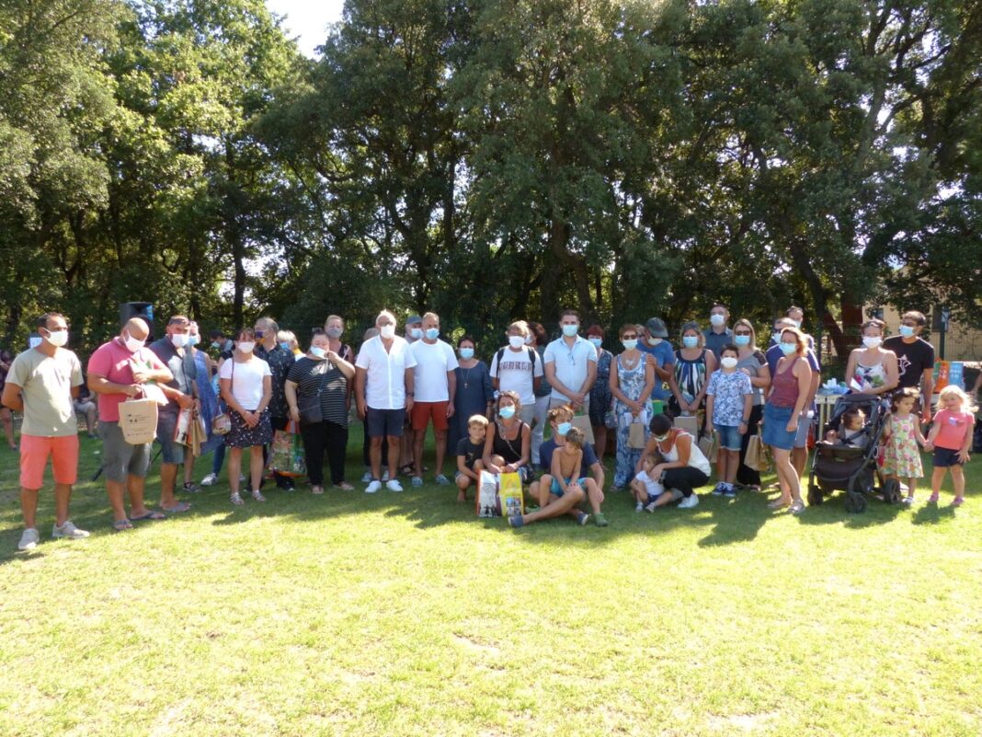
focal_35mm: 25
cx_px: 491
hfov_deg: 69.4
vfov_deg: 54.9
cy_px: 368
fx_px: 709
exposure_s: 1/400
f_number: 4
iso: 200
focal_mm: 4.5
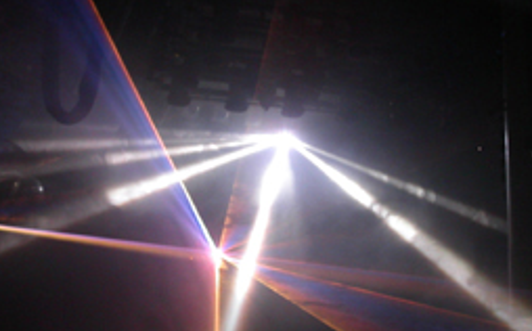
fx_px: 927
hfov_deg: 32.0
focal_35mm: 64
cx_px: 292
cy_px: 249
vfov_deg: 20.1
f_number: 4.5
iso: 200
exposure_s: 1/4
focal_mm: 7.8
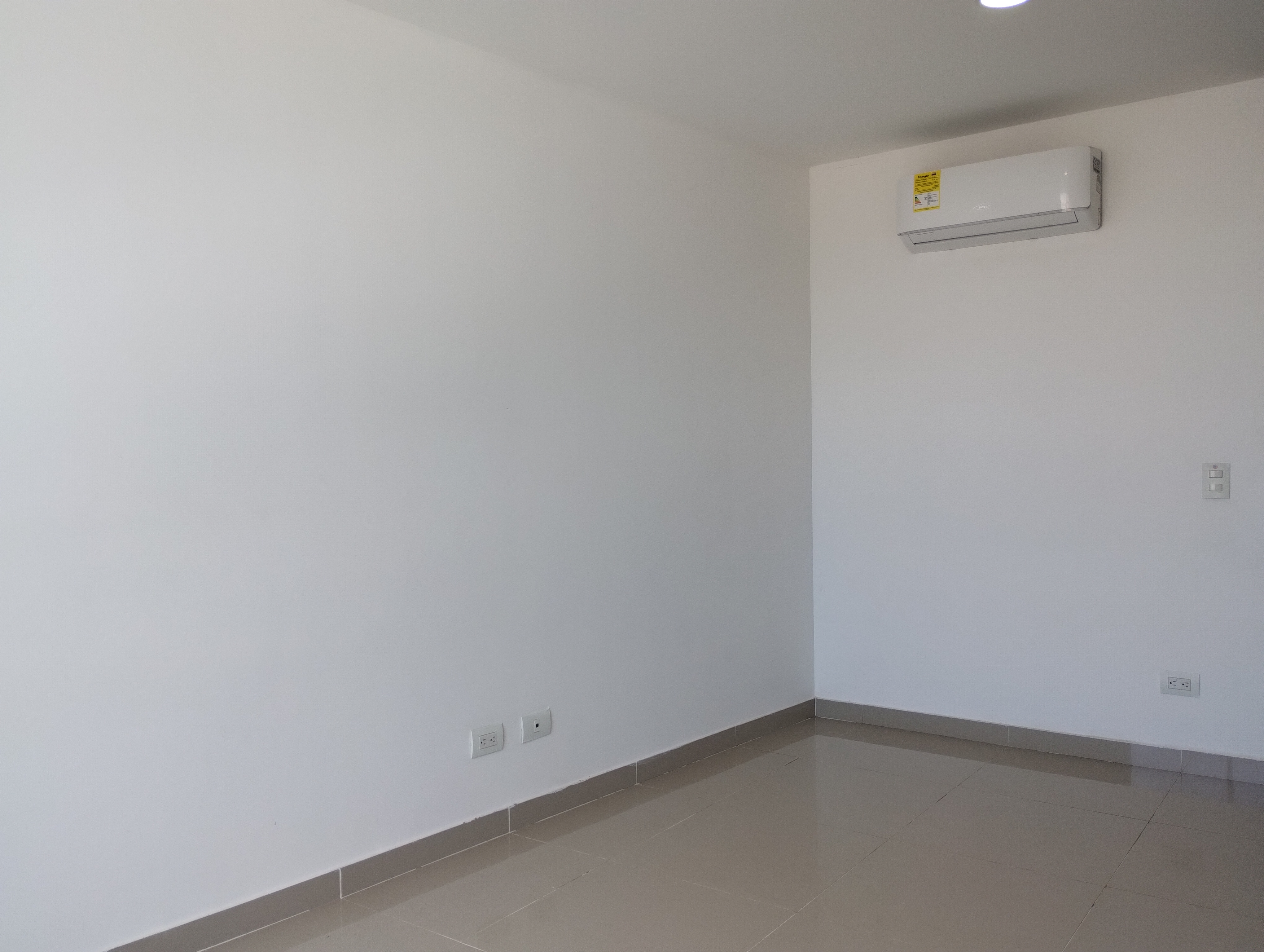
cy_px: 476
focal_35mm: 28
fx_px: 1024
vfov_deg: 49.9
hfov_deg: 63.4
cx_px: 632
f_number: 1.8
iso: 123
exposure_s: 1/60
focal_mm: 4.27
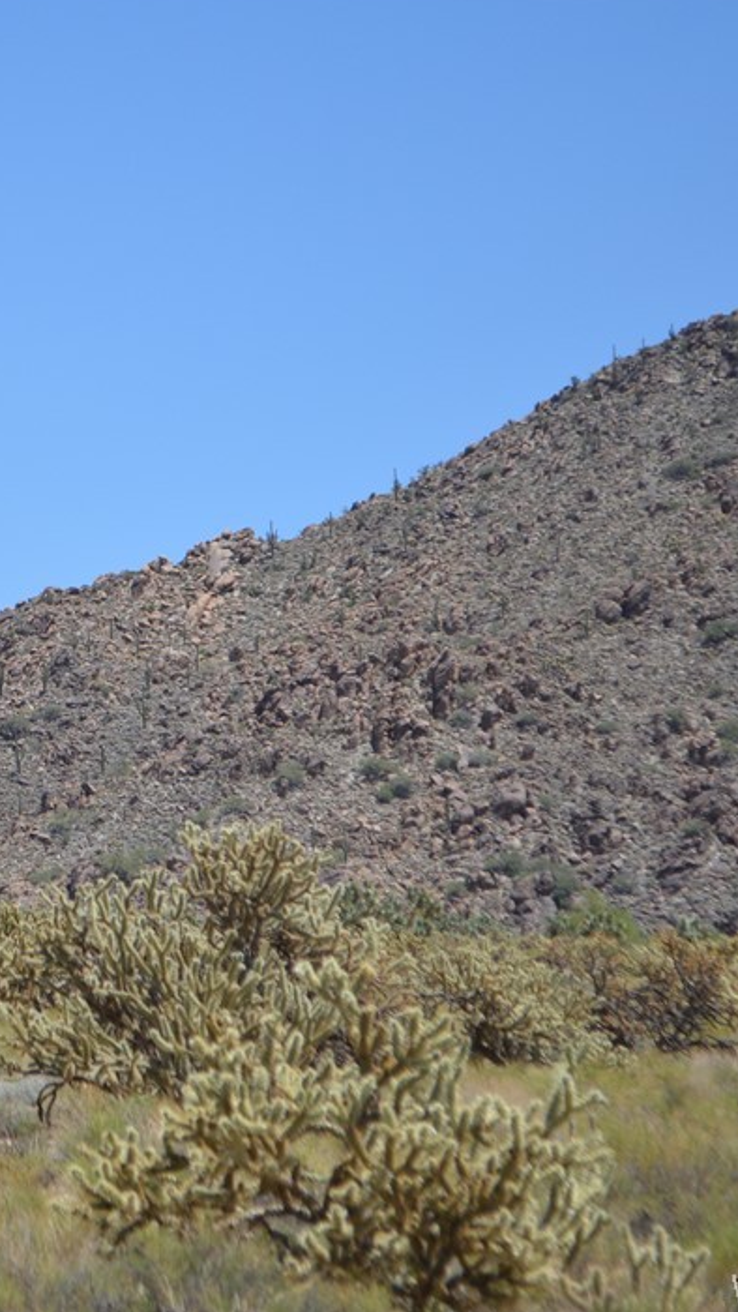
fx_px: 4653
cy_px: 650
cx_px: -105
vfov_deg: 16.0
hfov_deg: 9.0
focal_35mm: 134
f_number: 7.1
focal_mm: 55
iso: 400
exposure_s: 1/1600
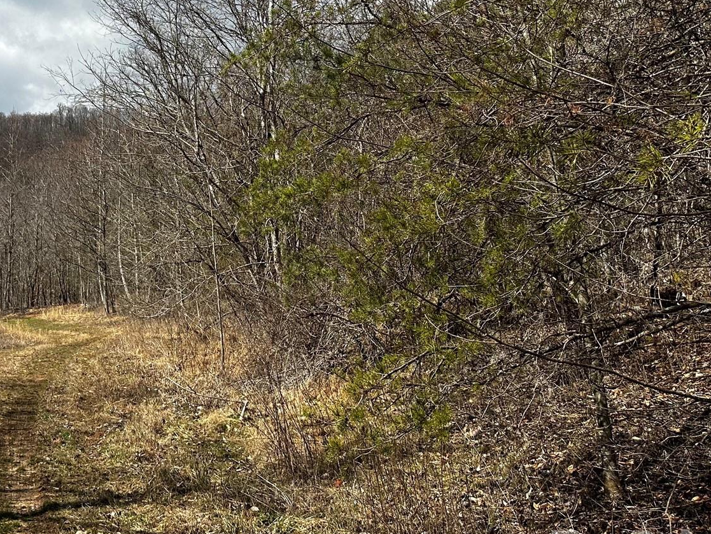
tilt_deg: +13.5
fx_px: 904
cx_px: 109
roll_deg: -0.8
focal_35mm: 44
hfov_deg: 40.6
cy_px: 161
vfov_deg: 32.5
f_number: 1.78
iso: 80
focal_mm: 6.86
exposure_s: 1/6211
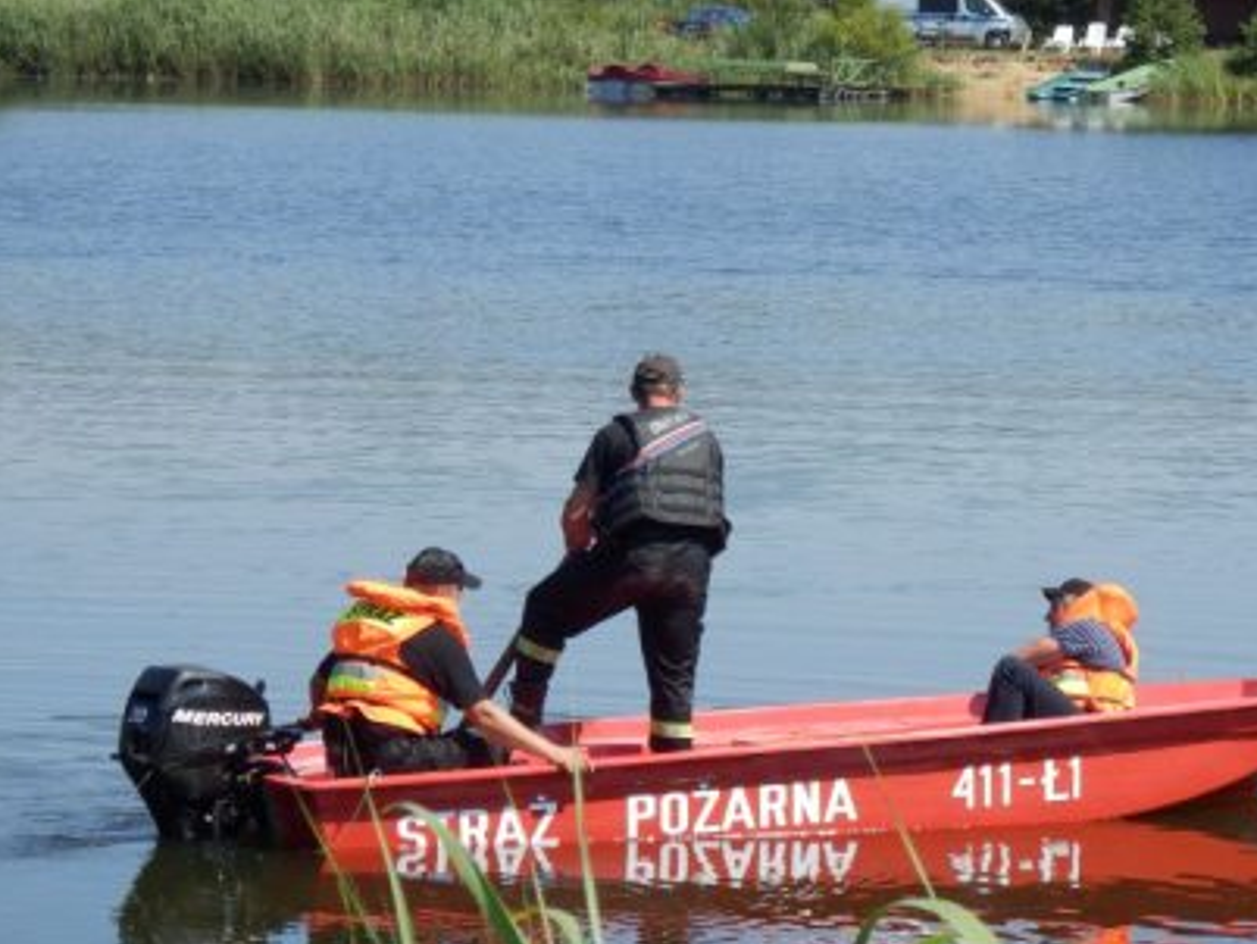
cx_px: 719
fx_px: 6322
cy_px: 433
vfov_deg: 8.5
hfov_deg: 11.4
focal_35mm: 174
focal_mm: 25.1
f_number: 5.4
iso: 80
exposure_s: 1/320
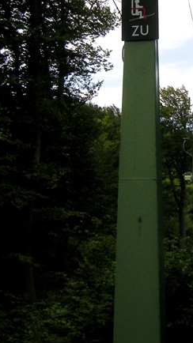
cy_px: 100
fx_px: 655
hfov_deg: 16.6
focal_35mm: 72
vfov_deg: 29.0
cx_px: 168
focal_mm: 4.7
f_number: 5.6
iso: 64
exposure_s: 1/238
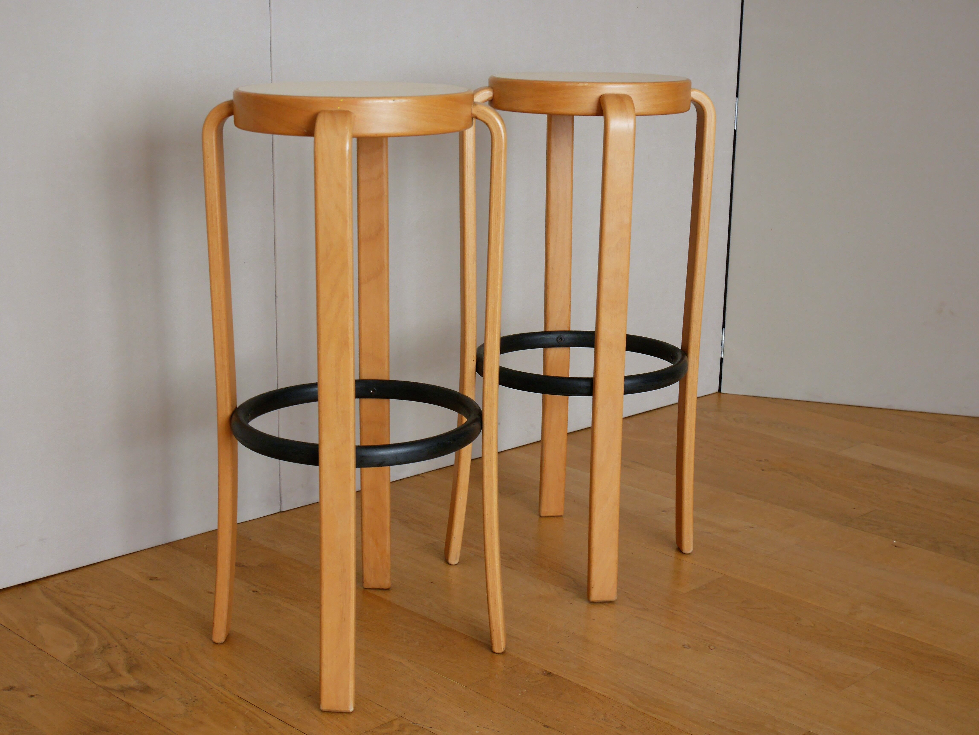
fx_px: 1471
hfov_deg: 36.8
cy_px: 368
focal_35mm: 52
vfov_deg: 28.1
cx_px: 490
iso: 500
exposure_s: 1/60
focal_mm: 26
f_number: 5.3
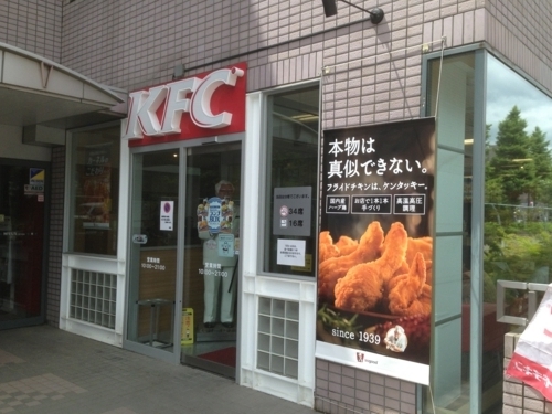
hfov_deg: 55.4
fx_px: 526
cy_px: 207
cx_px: 276
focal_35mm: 33
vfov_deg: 42.9
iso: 50
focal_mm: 4.13
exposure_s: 1/847
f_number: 2.4
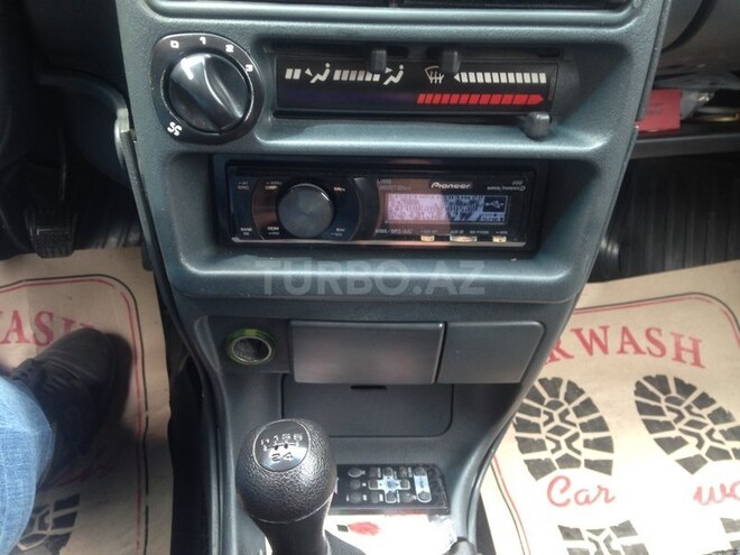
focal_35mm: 33
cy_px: 278
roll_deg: -2.0
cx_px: 370
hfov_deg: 55.4
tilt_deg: -36.0
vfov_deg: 42.9
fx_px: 705
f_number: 2.4
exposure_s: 1/20
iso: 50
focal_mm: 4.12
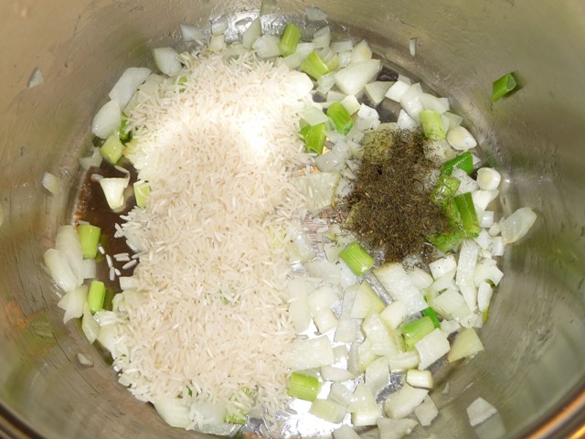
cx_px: 292
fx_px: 575
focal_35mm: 34
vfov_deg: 41.8
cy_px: 220
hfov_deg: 54.0
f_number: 3.6
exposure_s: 1/30
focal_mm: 5.6
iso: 100
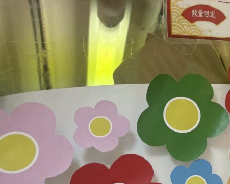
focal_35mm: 72
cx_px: 267
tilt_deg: +24.8
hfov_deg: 24.3
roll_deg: +7.8
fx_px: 490
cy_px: 62
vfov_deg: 21.2
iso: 64
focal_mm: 5.96
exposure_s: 1/687
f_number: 1.6
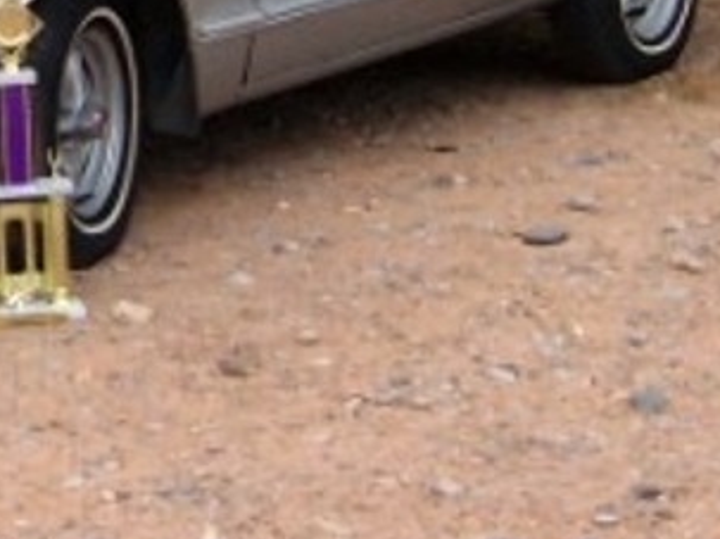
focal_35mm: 177
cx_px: 19
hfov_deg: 11.1
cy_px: -157
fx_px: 3680
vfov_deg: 8.3
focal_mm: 10.4
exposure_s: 1/500
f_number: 4.8
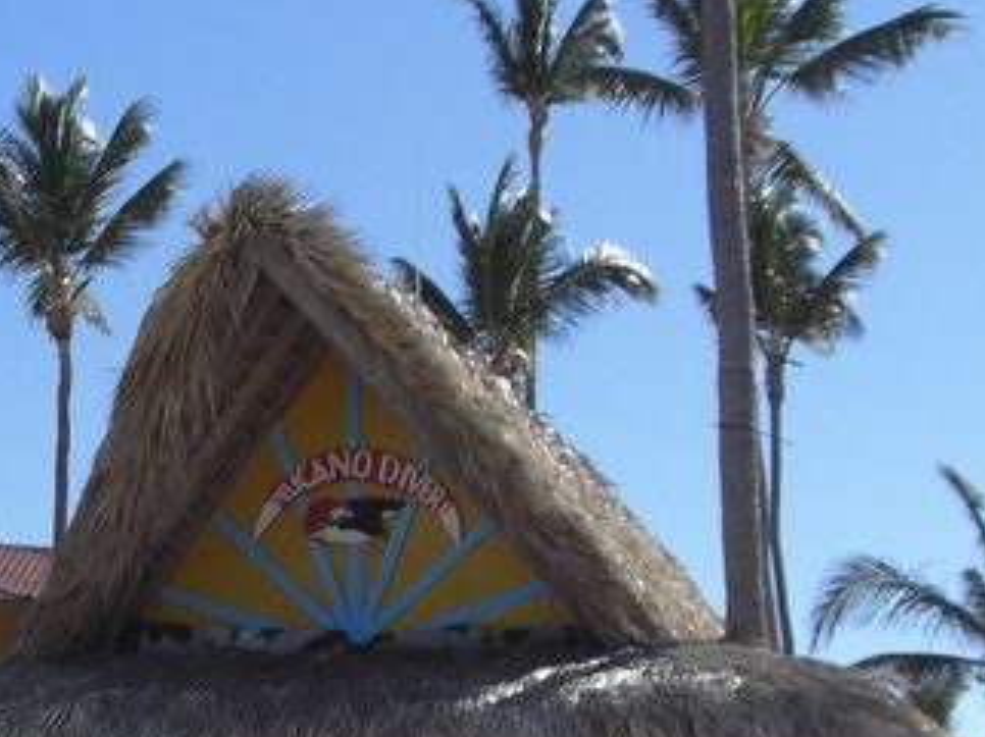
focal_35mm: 121
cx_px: 89
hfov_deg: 16.1
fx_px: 3440
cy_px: 385
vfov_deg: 12.2
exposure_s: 1/160
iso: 64
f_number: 8
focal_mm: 6.2
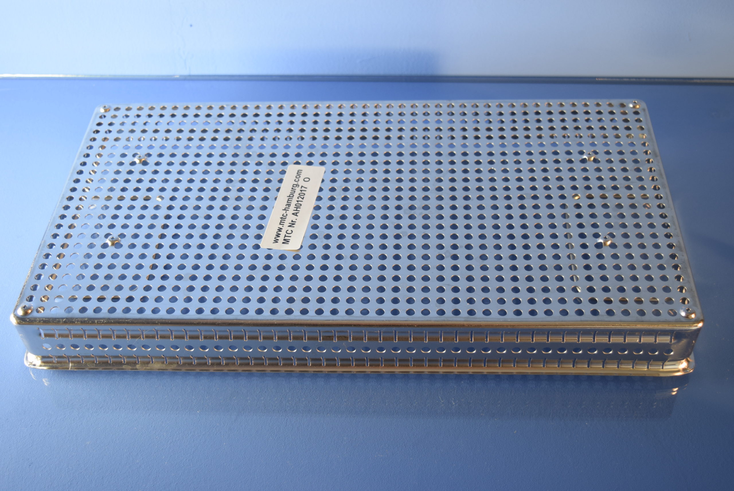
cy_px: 246
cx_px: 367
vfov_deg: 29.9
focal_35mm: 45
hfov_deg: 43.6
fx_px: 918
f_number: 5
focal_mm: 30
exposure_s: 1/100
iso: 400
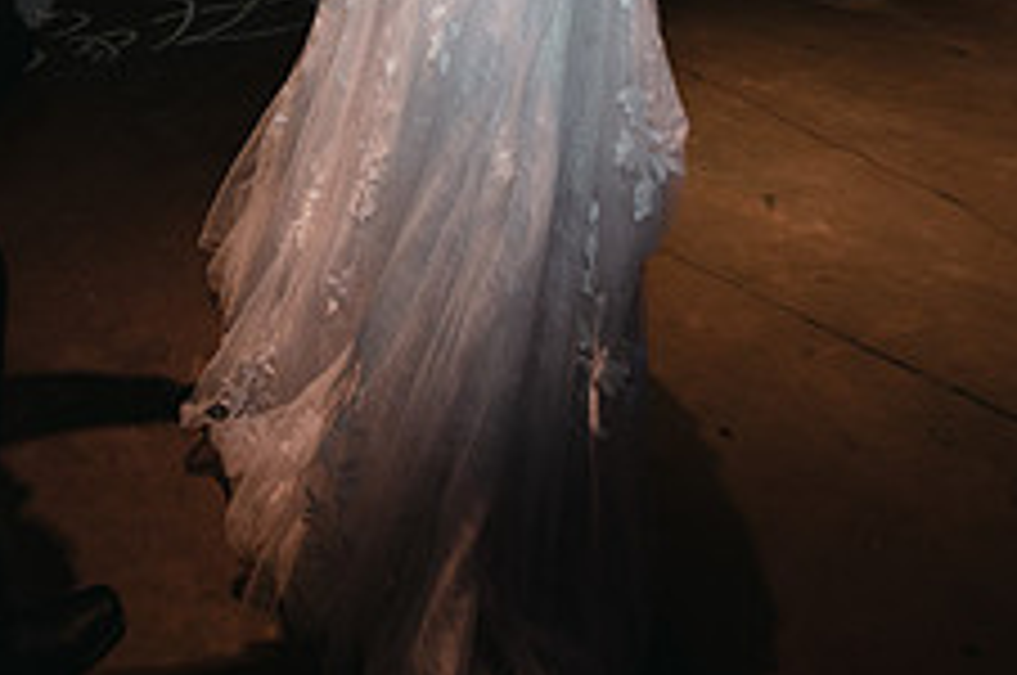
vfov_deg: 30.3
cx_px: 140
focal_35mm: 36
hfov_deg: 48.7
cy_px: -166
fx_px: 1016
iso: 1000
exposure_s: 1/100
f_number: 4.5
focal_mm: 14
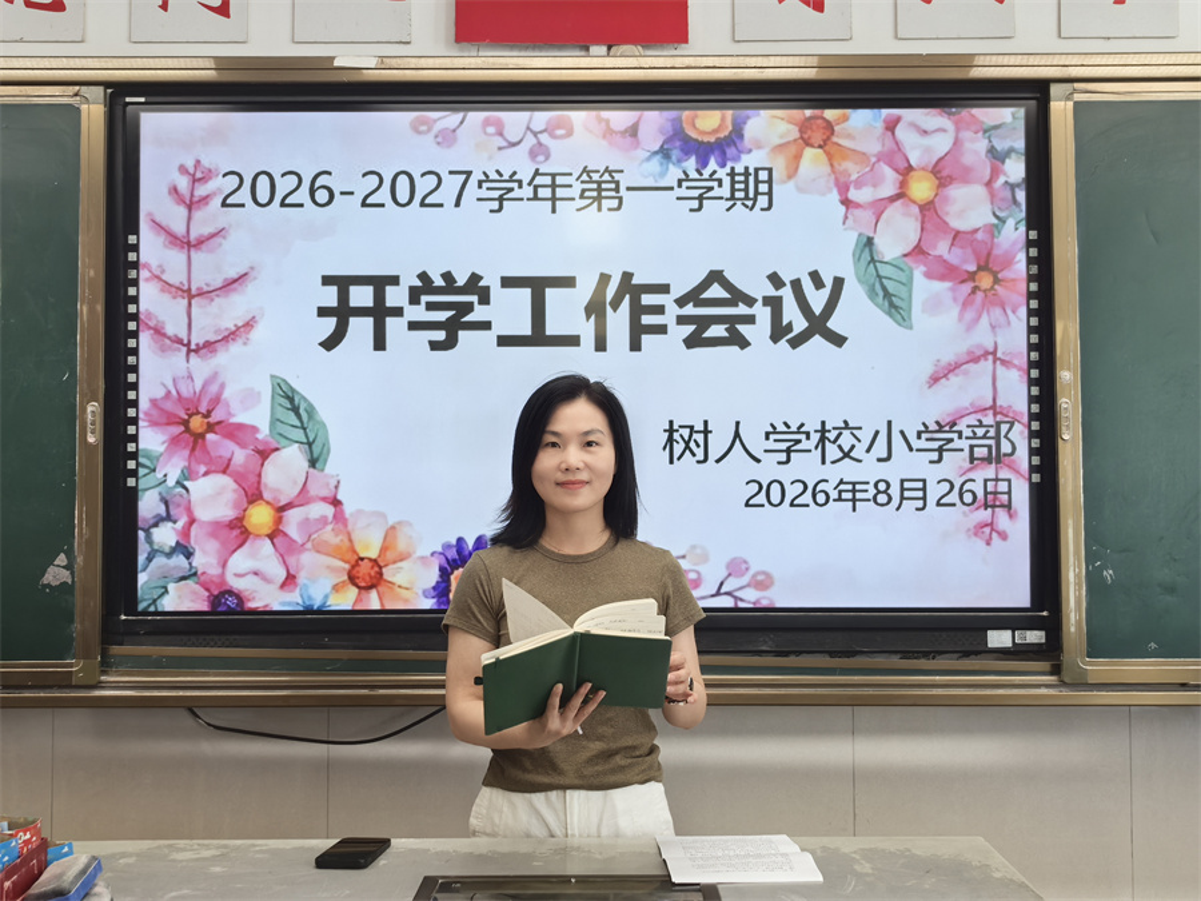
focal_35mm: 43
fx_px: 1492
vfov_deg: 33.6
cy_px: 450
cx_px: 600
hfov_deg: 43.9
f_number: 2
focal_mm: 5.75
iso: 80
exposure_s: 1/100
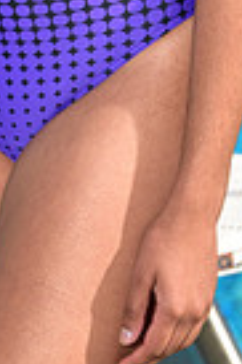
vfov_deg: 3.9
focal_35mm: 531
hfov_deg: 2.6
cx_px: -9
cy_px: -279
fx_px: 5367
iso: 64
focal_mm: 125
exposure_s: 1/250
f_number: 6.3
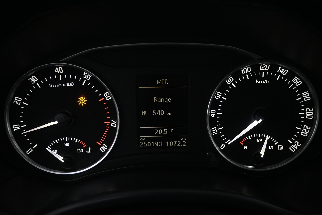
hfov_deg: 63.2
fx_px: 262
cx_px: 161
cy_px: 108
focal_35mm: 29
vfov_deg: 44.6
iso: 1600
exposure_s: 1/20
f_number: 3.8
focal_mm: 19.5
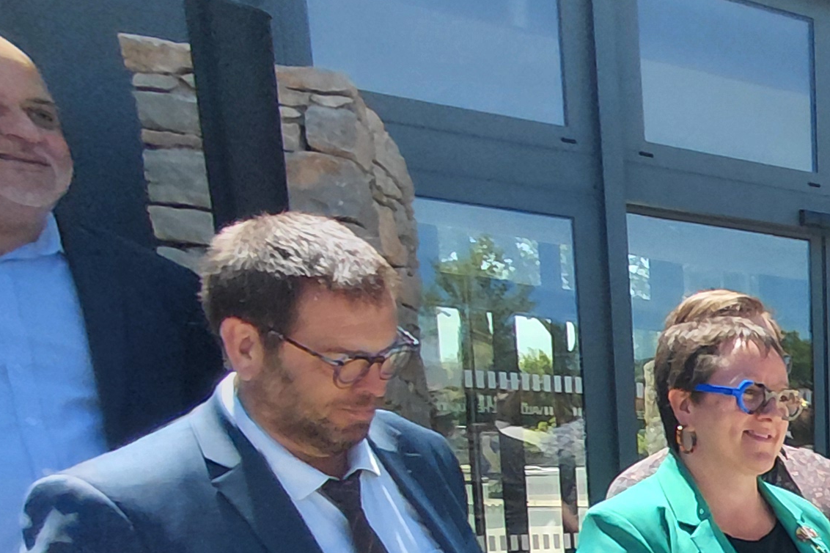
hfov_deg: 29.6
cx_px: 1166
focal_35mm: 48
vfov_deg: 25.2
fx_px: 1106
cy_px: 667
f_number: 2.2
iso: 40
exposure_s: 1/895
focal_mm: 1.64
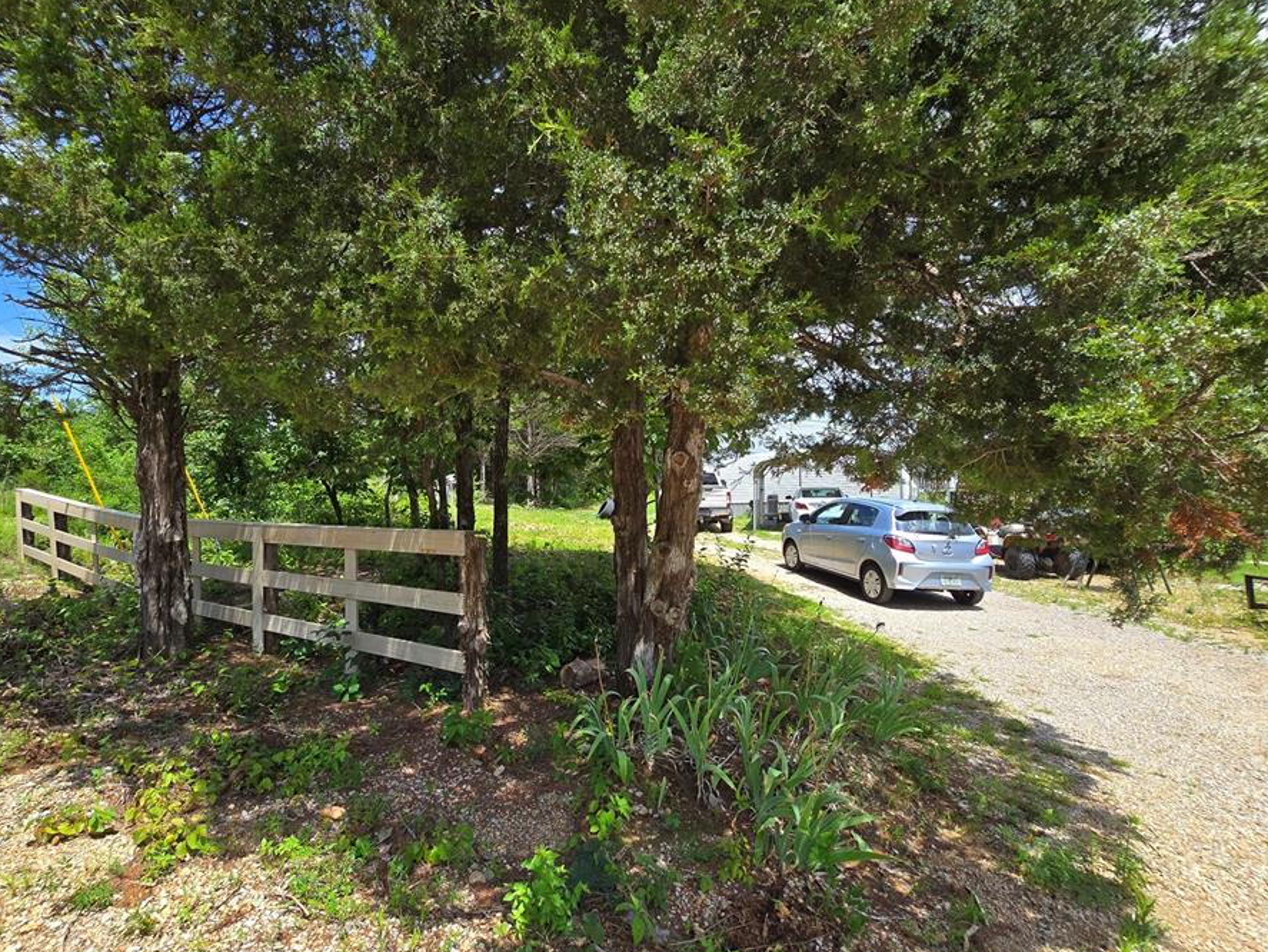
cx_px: 576
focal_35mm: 15
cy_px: 466
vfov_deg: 81.8
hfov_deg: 97.9
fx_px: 550
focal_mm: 2.2
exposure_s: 1/1245
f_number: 2.2
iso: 50
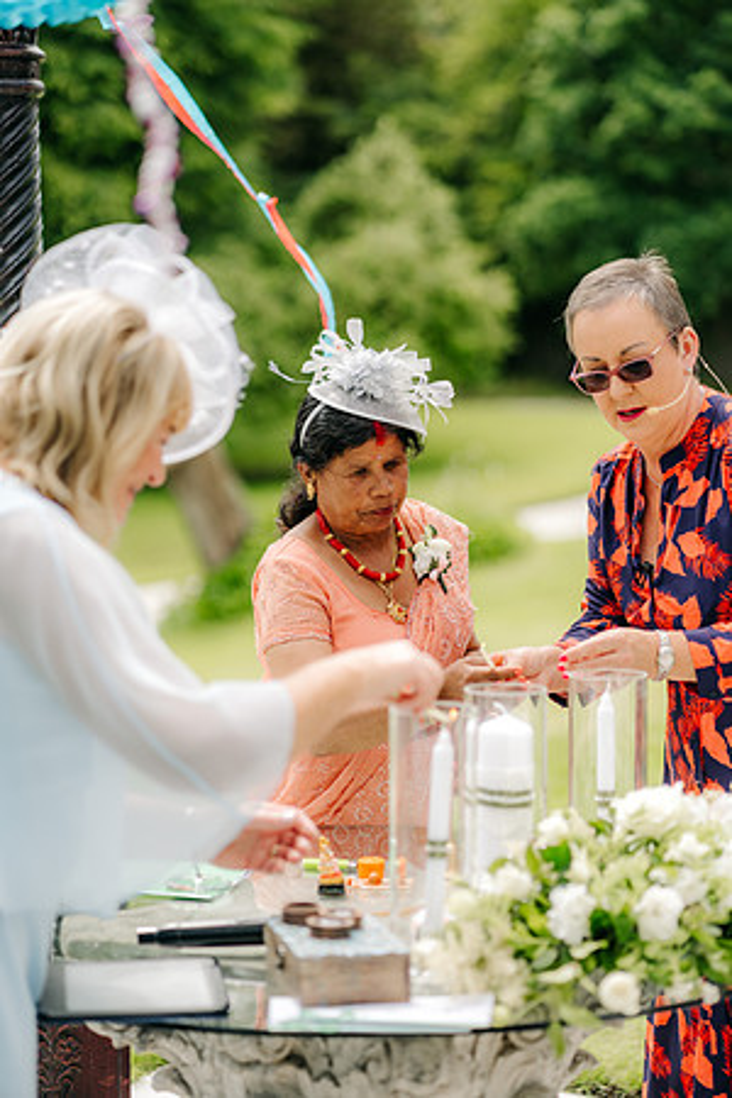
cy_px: 549
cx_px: 366
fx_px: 2592
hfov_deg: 16.1
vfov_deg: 23.9
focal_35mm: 85
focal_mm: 85
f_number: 2.2
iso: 100
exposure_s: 1/1600
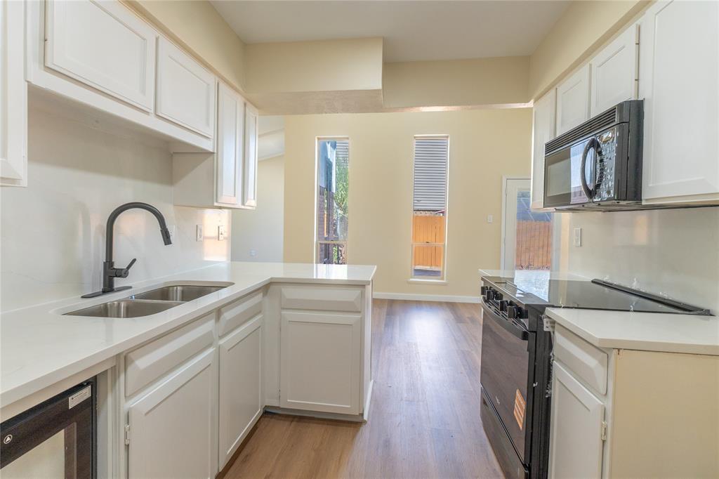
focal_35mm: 16
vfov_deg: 72.0
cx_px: 360
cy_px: 240
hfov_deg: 95.0
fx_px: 329
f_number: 7.1
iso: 100
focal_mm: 11
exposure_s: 1/80
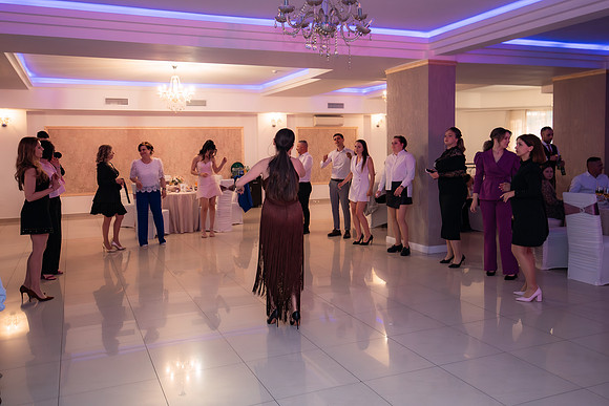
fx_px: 507
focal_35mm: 30
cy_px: 181
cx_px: 271
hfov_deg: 61.9
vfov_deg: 43.6
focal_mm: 27
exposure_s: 1/200
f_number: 2.8
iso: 1600
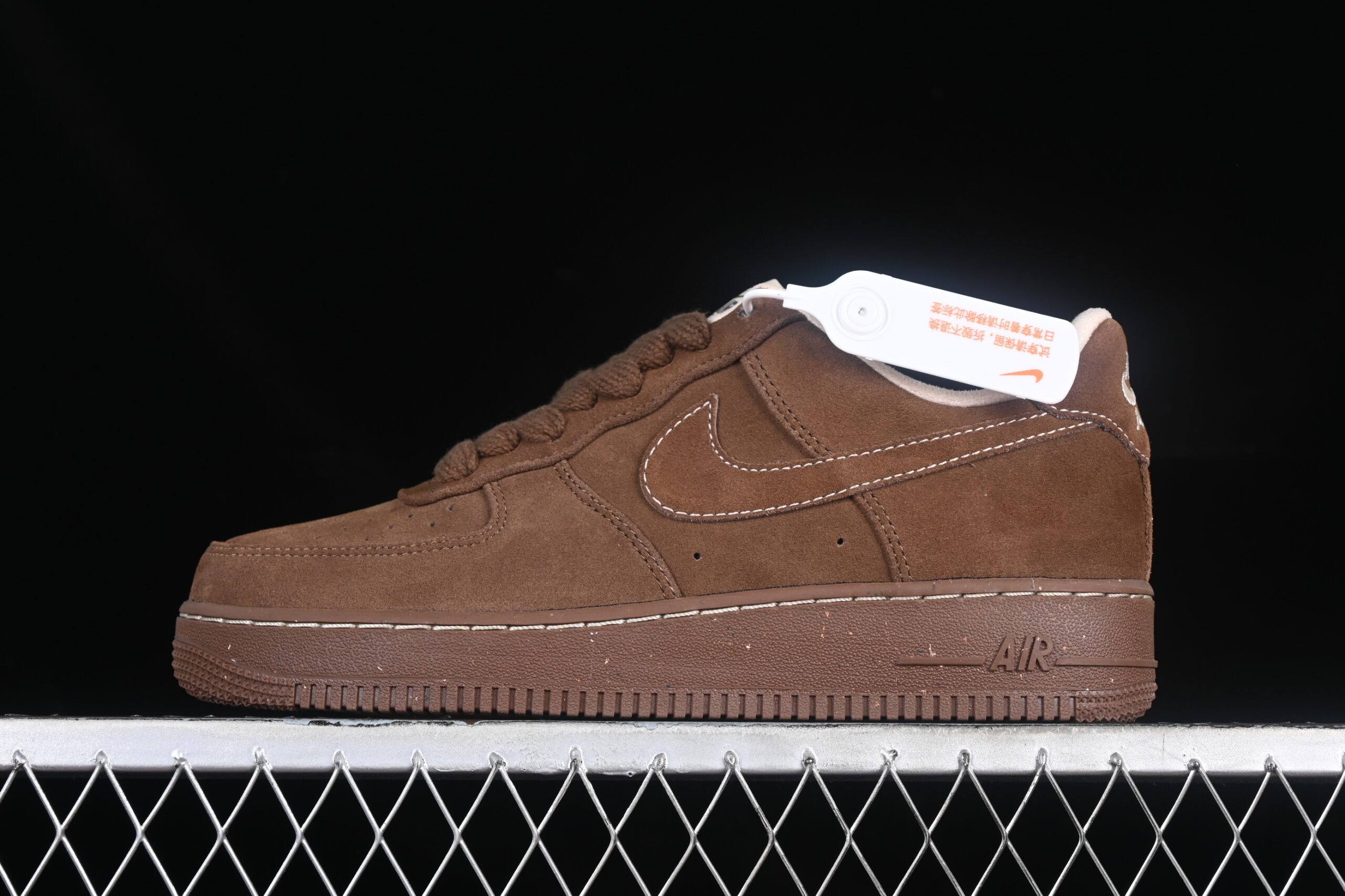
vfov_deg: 18.2
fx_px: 2802
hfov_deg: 27.0
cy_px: 448
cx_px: 672
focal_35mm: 75
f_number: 7.1
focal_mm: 50
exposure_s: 1/60
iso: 160
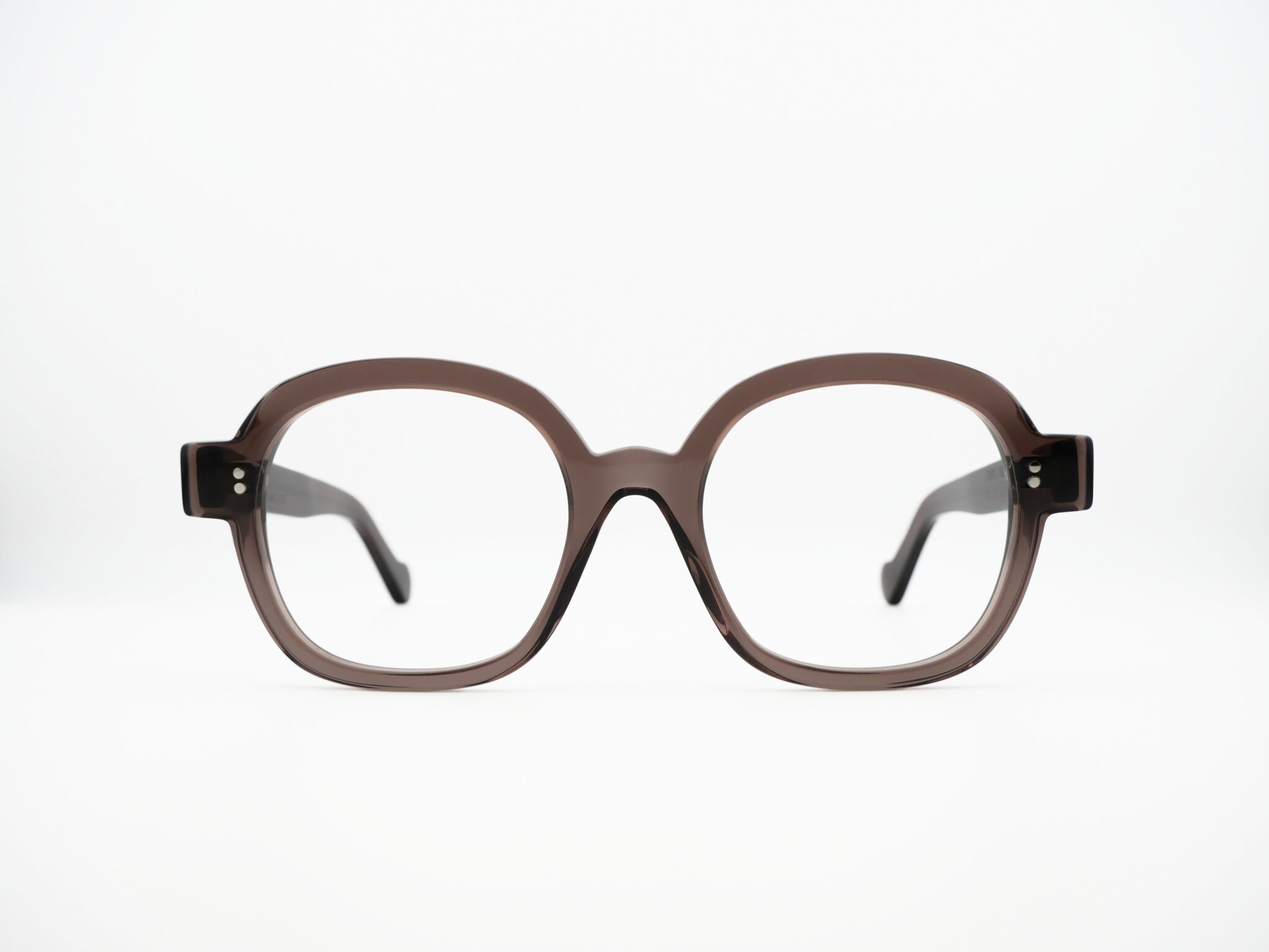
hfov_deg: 46.8
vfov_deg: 36.0
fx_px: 1466
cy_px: 476
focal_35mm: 40
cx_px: 634
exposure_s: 1/250
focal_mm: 20
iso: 200
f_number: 6.3
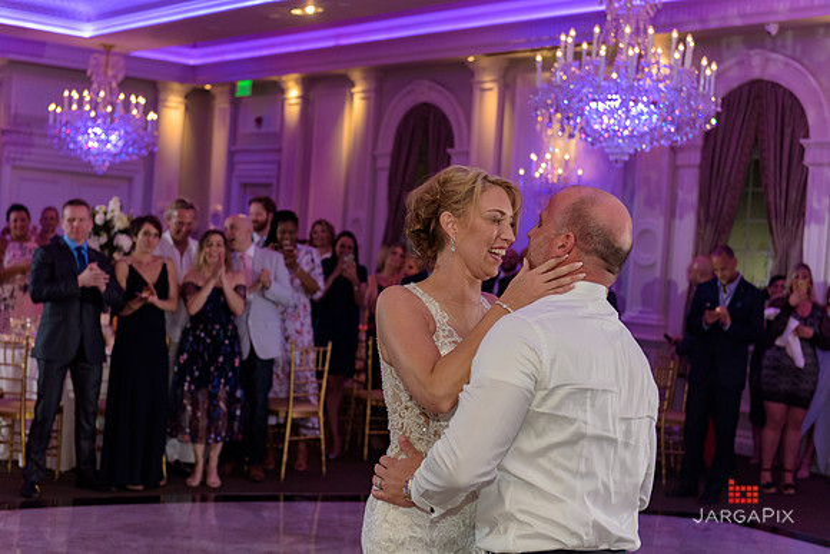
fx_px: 1337
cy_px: 277
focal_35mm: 58
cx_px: 415
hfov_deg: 34.5
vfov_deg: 23.4
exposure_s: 1/125
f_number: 3.2
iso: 1600
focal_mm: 58
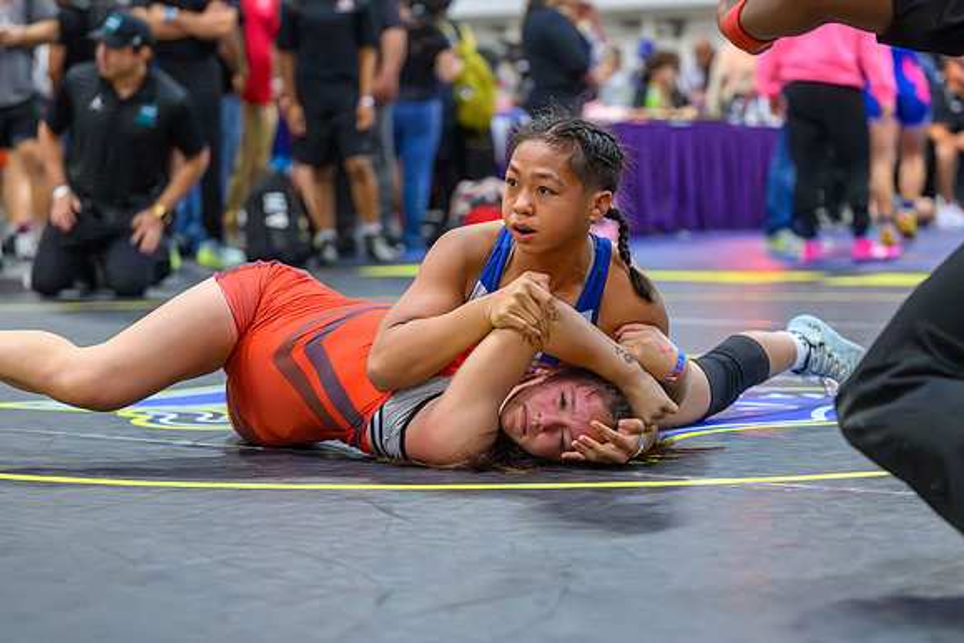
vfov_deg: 13.0
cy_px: 372
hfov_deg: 19.3
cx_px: 523
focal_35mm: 106
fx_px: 2829
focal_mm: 81
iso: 20000
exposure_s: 1/800
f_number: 2.8
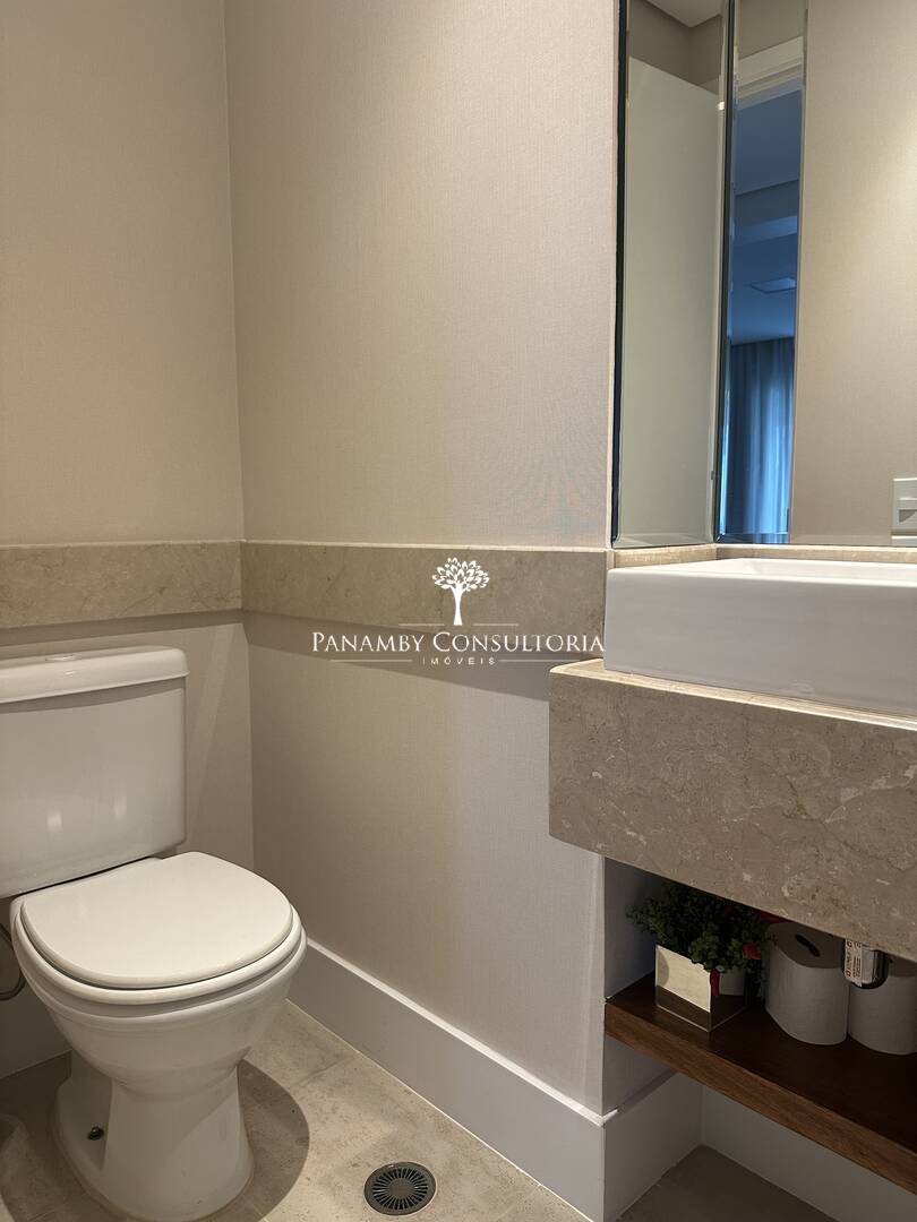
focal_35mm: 24
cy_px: 611
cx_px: 458
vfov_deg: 71.6
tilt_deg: -6.0
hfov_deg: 56.8
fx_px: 848
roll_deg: -0.4
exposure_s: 1/120
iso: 200
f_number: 1.78
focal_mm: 6.86
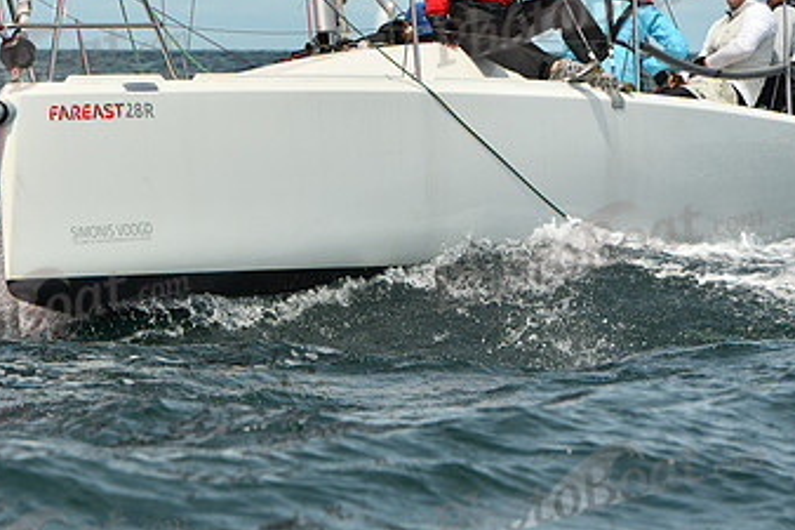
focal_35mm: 266
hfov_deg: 7.7
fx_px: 5871
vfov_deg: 5.2
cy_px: 161
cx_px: 313
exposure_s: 1/1250
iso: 320
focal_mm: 155
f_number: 9
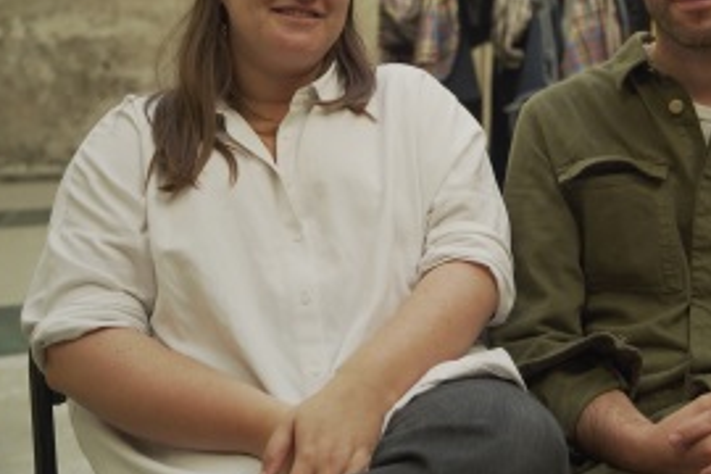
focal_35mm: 50
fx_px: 987
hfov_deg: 38.3
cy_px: 90
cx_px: 556
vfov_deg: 26.5
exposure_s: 1/100
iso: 1600
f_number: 2.8
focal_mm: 30
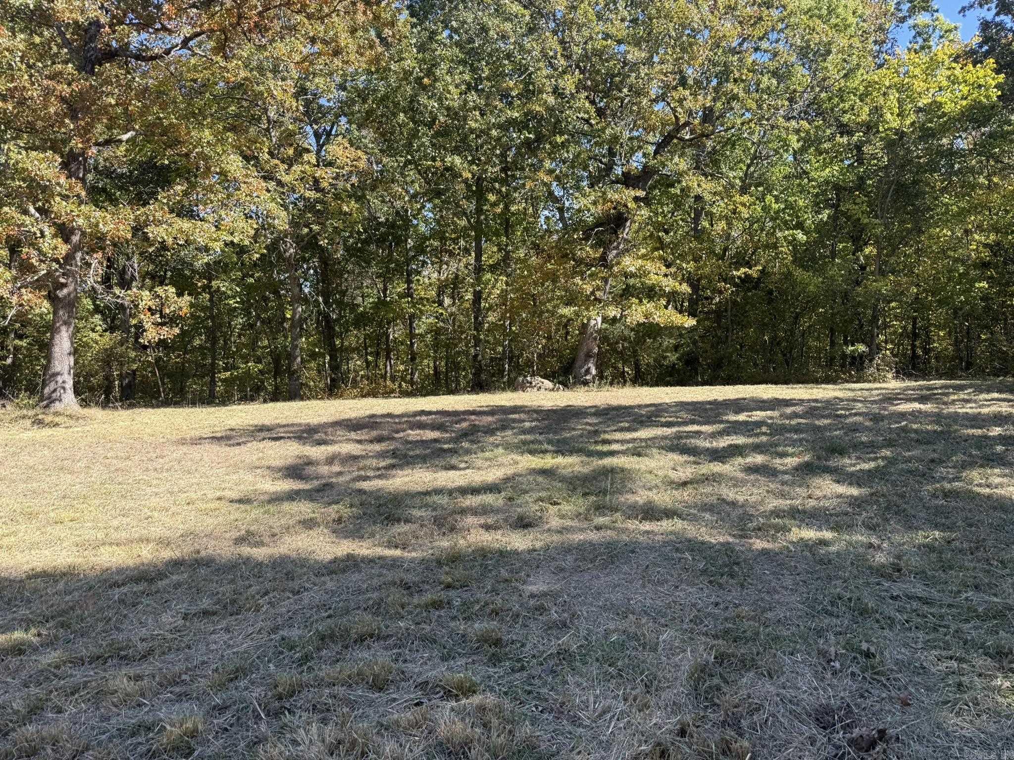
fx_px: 703
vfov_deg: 56.8
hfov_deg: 71.6
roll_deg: +1.0
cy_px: 380
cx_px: 507
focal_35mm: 24
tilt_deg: -2.7
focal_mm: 6.76
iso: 80
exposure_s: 1/715
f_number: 1.78
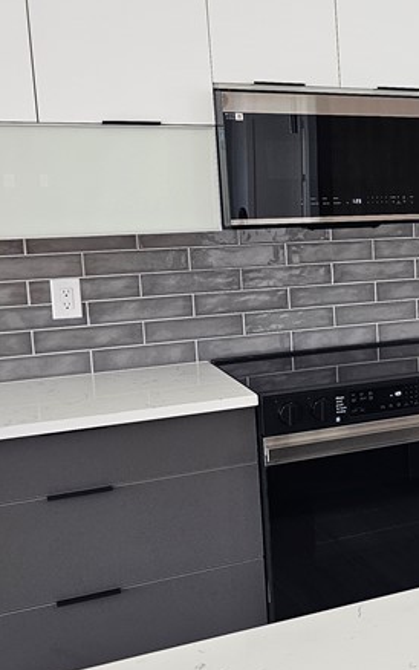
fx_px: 1041
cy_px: 333
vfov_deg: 35.7
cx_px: 659
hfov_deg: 19.4
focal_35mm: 57
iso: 200
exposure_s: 1/120
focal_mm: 6.3
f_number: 1.7
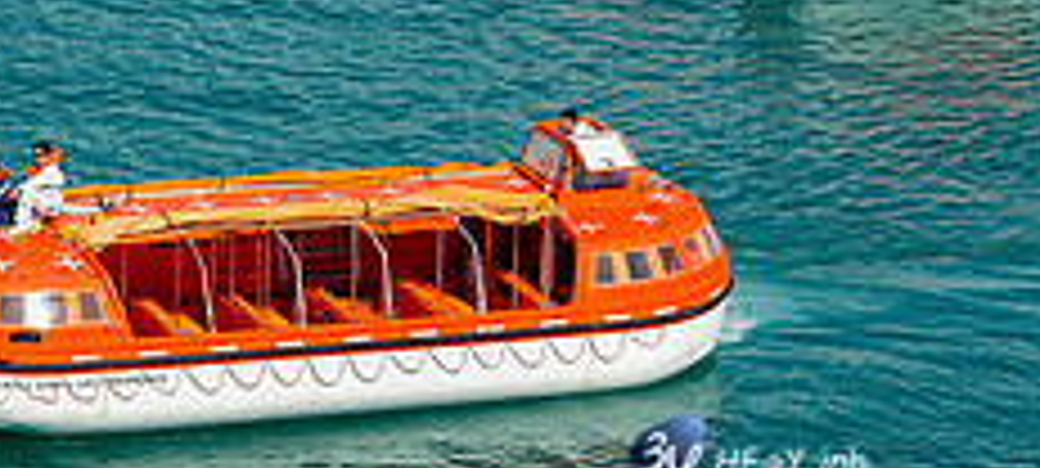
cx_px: -59
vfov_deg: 3.7
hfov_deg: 8.2
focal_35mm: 275
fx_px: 7249
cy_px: -63
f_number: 9
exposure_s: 1/320
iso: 100
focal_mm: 95
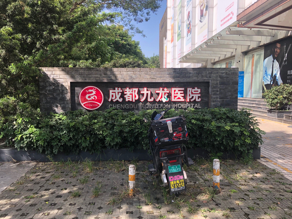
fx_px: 236
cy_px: 110
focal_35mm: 28
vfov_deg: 49.8
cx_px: 146
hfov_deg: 63.4
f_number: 1.8
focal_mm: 3.99
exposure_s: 1/578
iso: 20
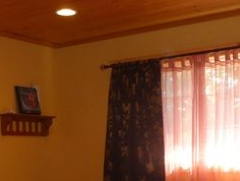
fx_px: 506
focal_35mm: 73
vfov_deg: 19.1
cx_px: 90
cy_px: 214
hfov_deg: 26.6
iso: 100
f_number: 3.3
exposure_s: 1/30
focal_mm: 4.7
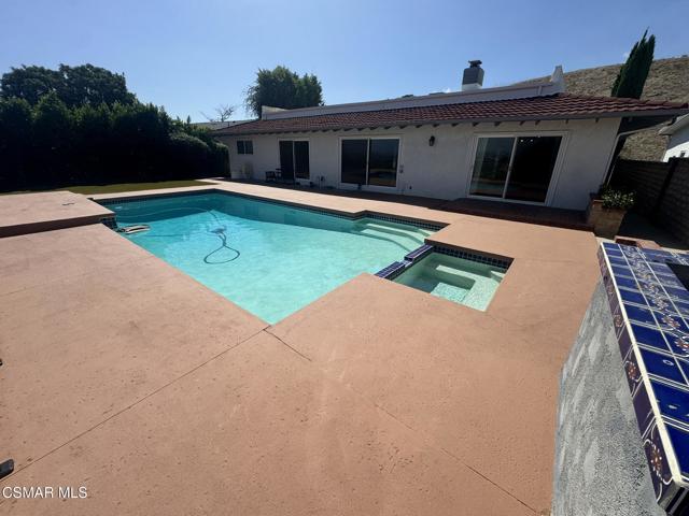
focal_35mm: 14
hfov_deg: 102.1
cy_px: 258
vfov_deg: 85.7
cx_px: 344
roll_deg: -0.1
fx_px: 279
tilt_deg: -22.0
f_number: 2.2
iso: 50
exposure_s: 1/3906
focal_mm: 2.22
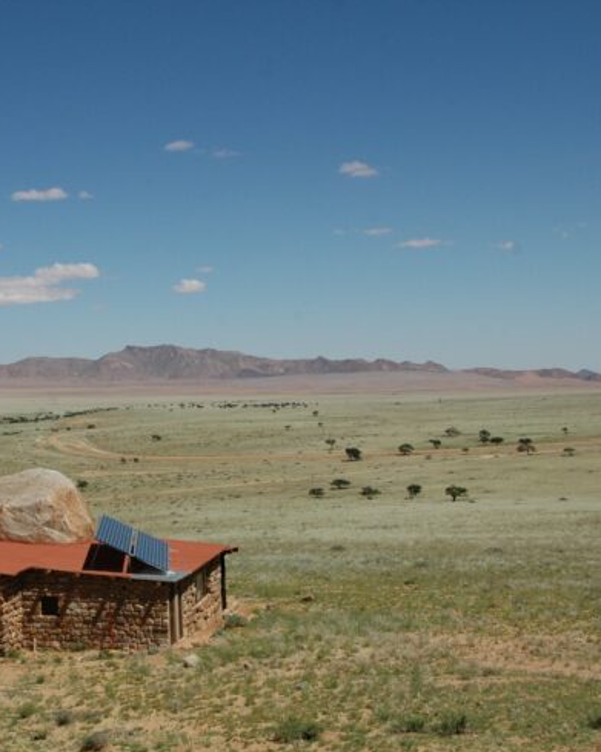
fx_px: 1179
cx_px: 158
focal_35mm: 53
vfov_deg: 35.4
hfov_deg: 28.2
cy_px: 387
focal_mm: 24
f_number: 9
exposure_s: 1/800
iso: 200
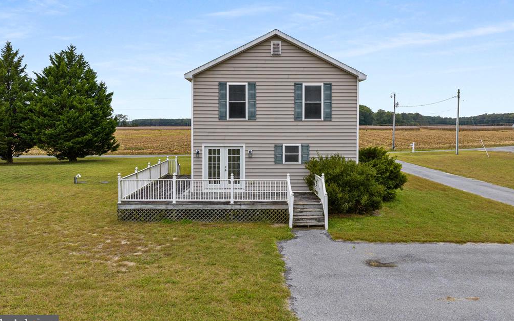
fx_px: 364
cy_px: 139
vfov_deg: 47.5
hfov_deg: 70.4
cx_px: 258
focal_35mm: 26
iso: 130
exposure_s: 1/800
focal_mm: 12.29
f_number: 2.8
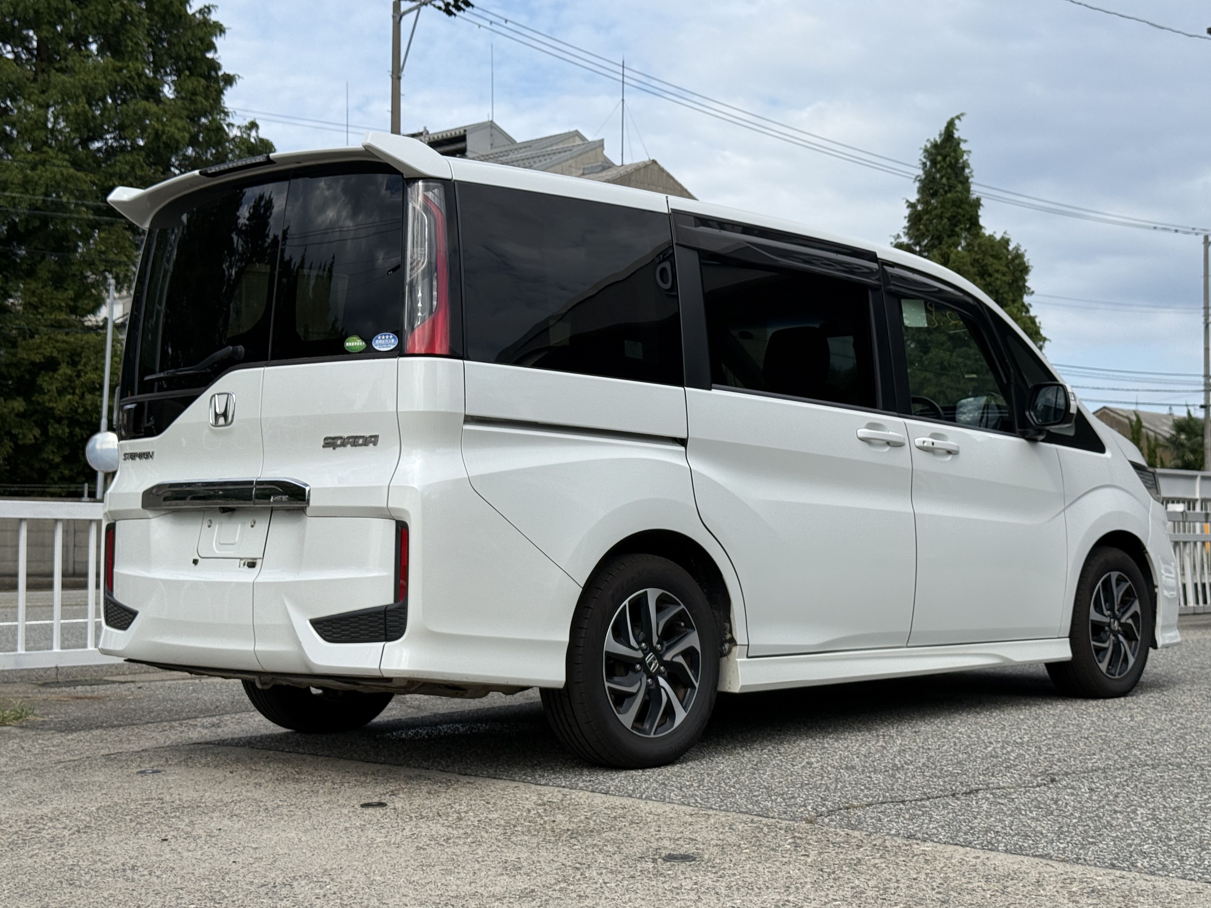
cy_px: 461
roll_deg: +0.1
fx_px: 1749
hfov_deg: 38.2
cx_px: 629
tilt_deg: +3.1
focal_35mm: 50
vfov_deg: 29.1
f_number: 1.78
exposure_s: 1/4878
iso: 64
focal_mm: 6.76
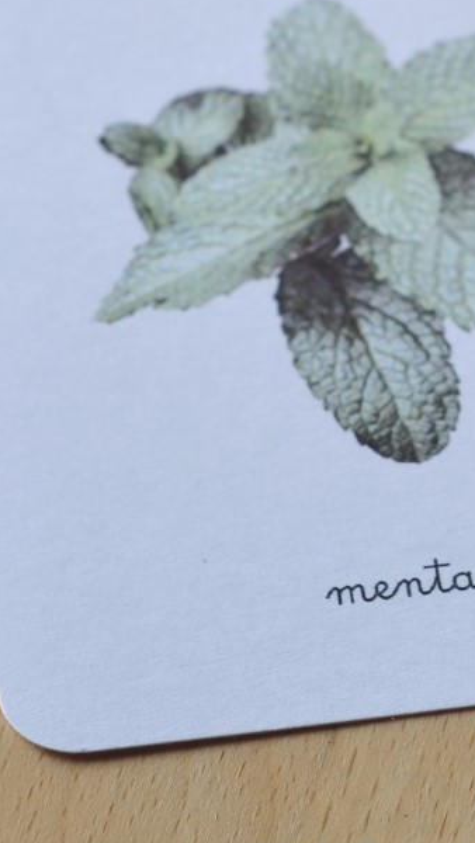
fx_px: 4764
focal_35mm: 213
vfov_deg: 9.9
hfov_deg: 5.7
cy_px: -269
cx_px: 554
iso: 100
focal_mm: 50
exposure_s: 1/200
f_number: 4.5
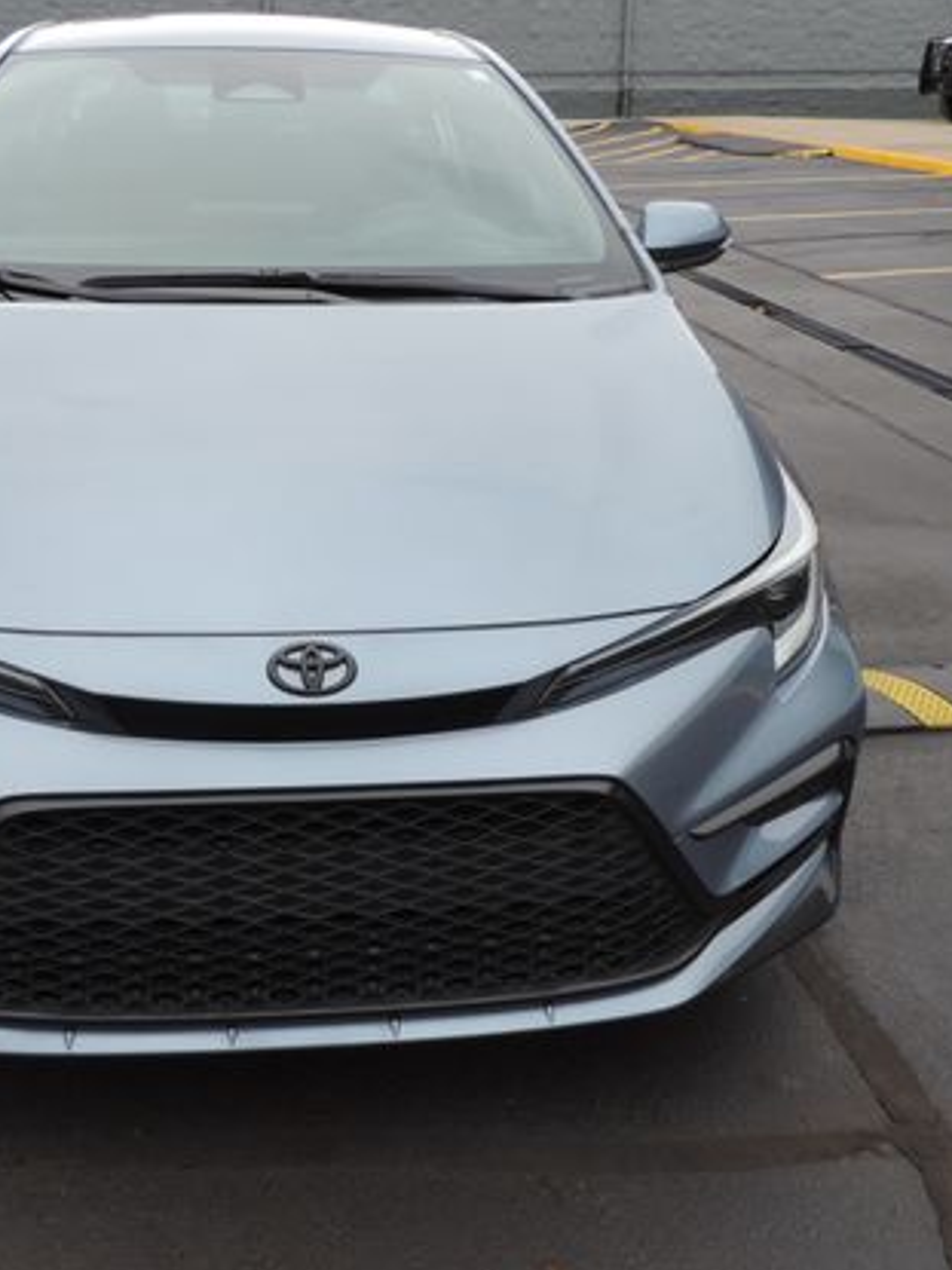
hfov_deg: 38.4
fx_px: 1357
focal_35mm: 37
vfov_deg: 50.1
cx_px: 355
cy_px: 609
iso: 80
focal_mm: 4.3
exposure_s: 1/100
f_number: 3
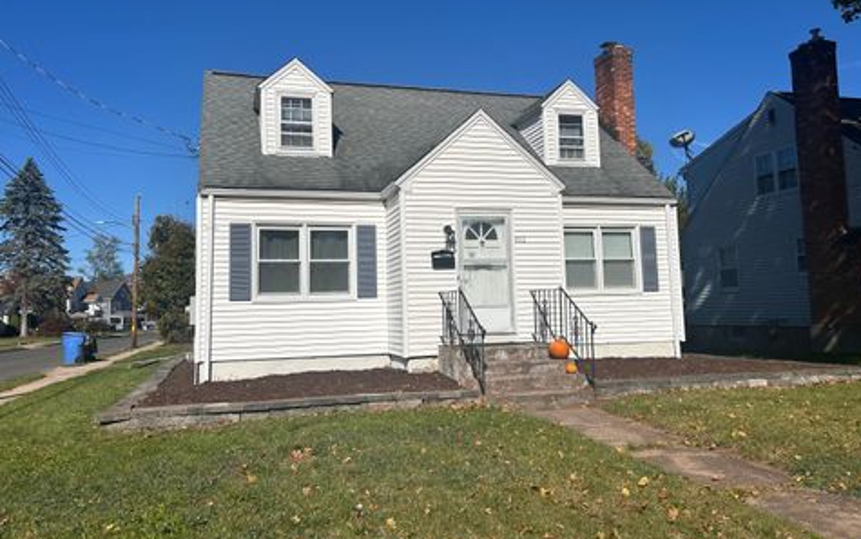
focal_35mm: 29
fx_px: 681
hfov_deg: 64.6
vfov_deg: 43.1
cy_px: 235
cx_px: 439
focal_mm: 5.7
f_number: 1.5
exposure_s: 1/11364
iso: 50
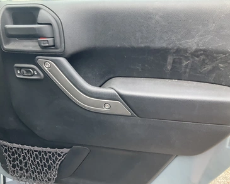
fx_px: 211
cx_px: 116
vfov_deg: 47.1
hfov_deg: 57.2
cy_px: 93
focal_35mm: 31
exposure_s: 1/122
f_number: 1.8
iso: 40
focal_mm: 3
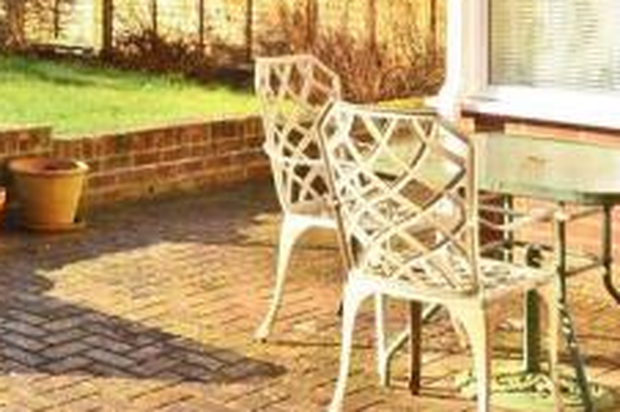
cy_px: -126
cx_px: -38
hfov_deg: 22.3
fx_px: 1496
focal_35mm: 87
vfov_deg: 14.9
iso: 640
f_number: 13
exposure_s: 1/125
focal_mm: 20
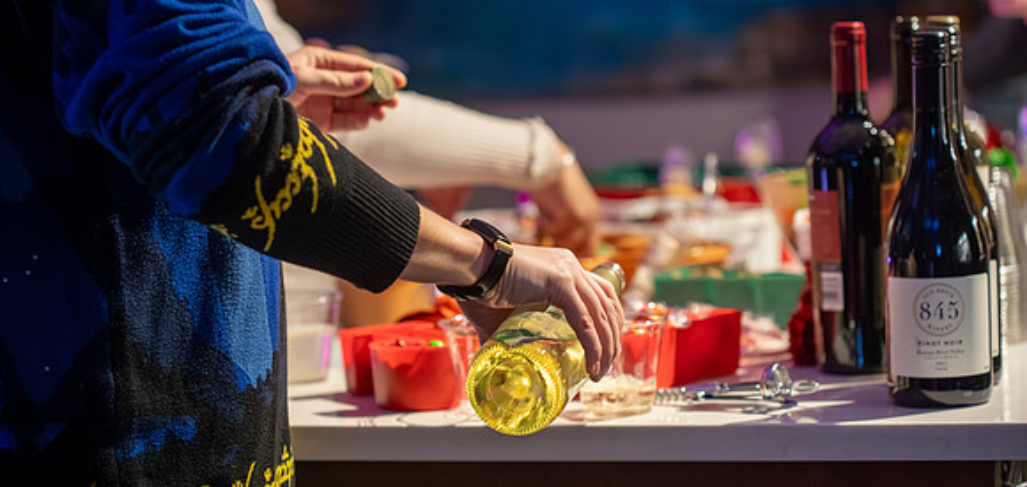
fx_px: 2899
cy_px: 157
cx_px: 510
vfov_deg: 9.6
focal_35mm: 110
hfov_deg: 20.1
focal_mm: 100
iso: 1250
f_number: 3.5
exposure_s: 1/60
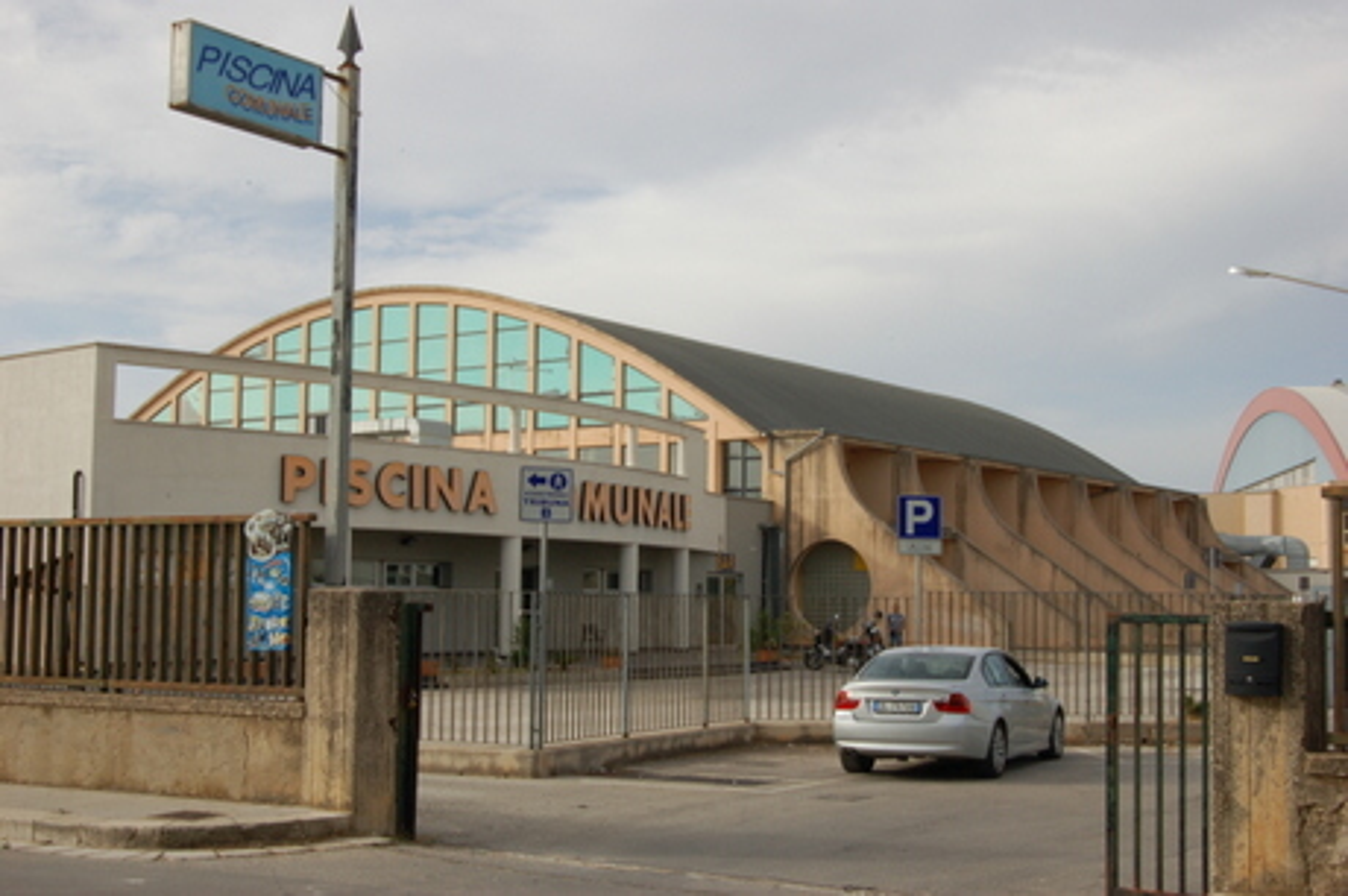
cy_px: 448
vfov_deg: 28.9
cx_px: 674
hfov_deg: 42.4
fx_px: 1740
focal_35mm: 46
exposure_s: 1/80
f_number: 25
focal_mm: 31
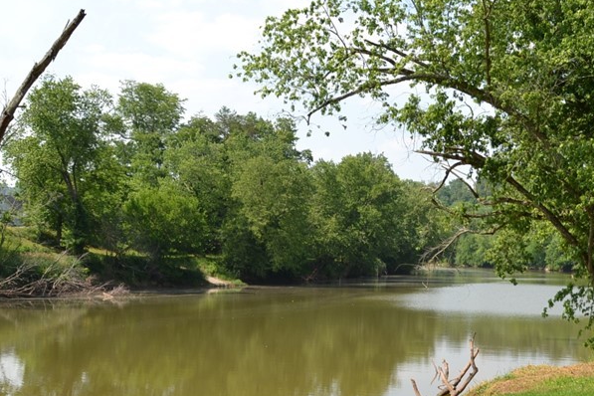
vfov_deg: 22.6
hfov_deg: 33.3
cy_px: 224
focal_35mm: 60
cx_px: 364
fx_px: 990
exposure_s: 1/200
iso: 100
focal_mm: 22
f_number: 7.1
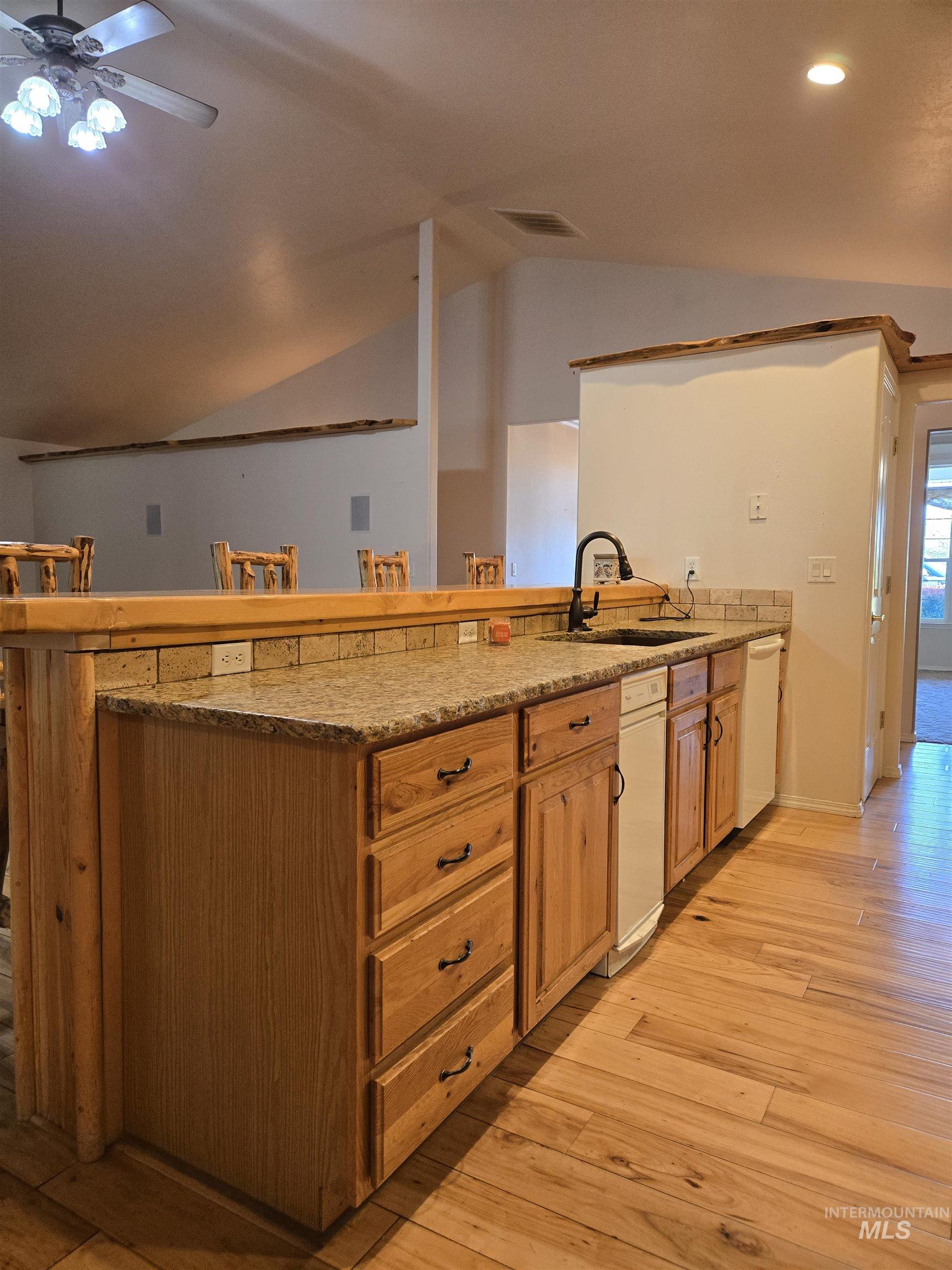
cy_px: 635
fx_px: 843
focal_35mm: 23
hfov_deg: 58.9
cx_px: 476
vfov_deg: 73.9
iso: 250
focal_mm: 5.4
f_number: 1.8
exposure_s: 1/120
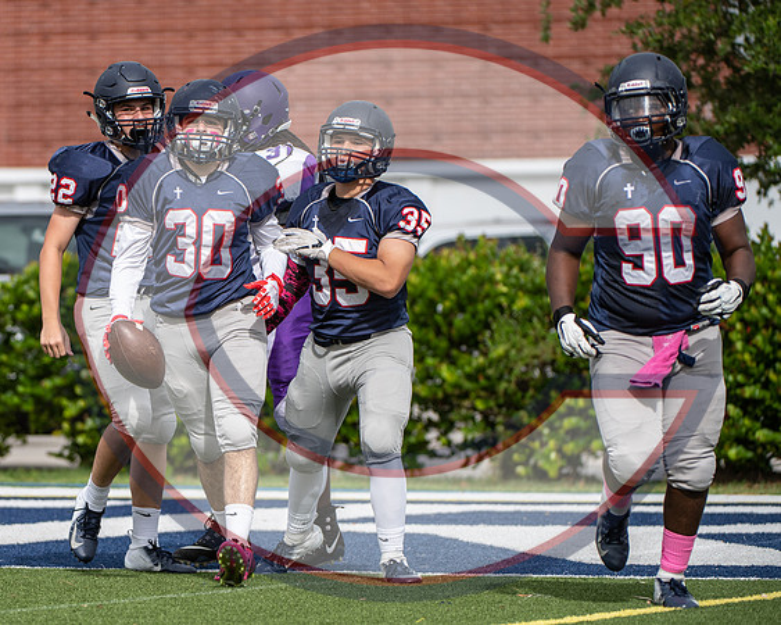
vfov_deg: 5.3
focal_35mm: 290
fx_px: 6694
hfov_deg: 6.7
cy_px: 313
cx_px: 217
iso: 110
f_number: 4
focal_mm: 200
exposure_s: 1/1000
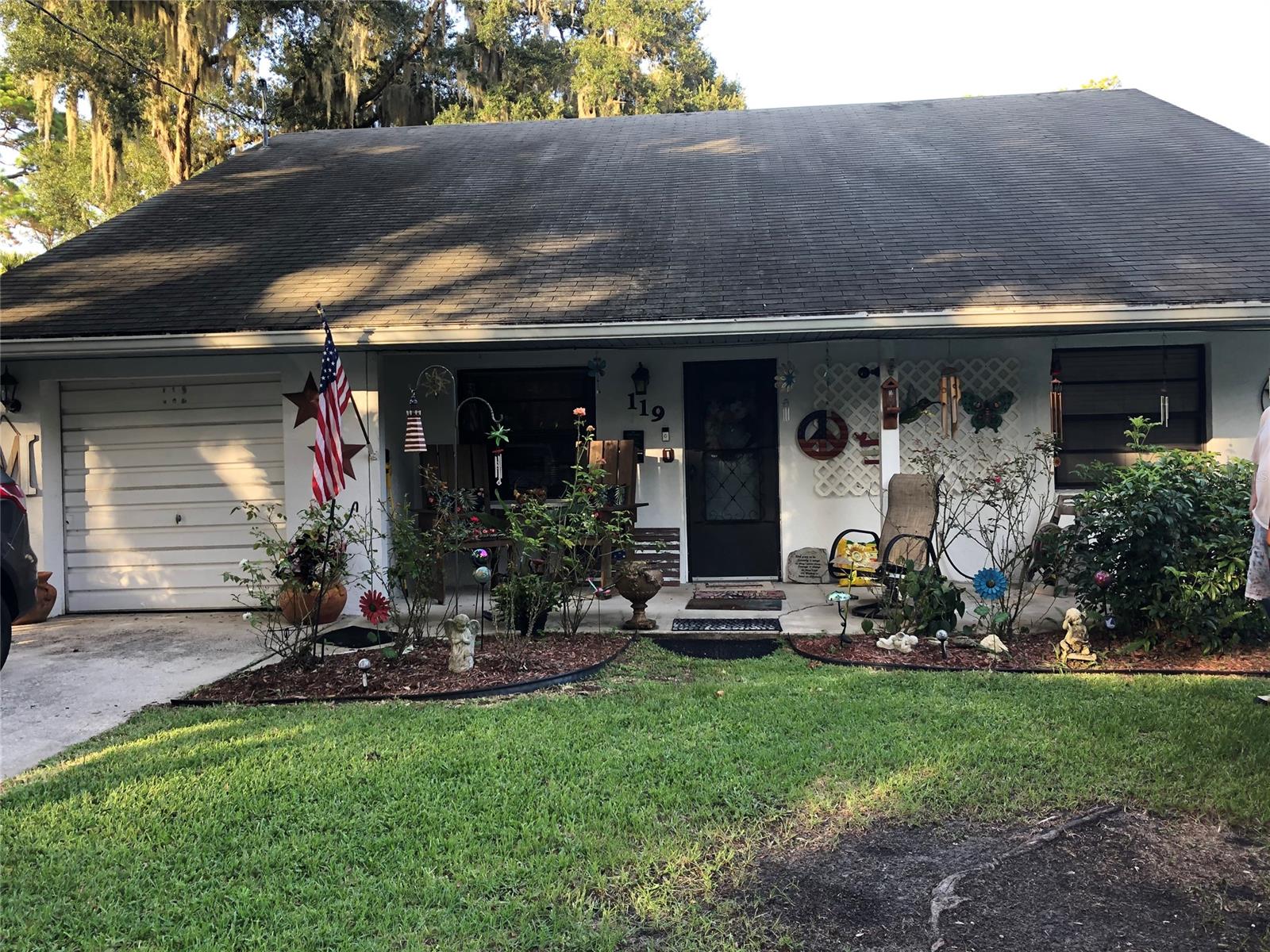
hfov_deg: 63.4
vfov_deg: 49.7
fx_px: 1027
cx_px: 635
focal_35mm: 28
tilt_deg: +0.7
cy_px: 476
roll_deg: +0.9
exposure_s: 1/120
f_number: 1.8
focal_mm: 3.99
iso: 50
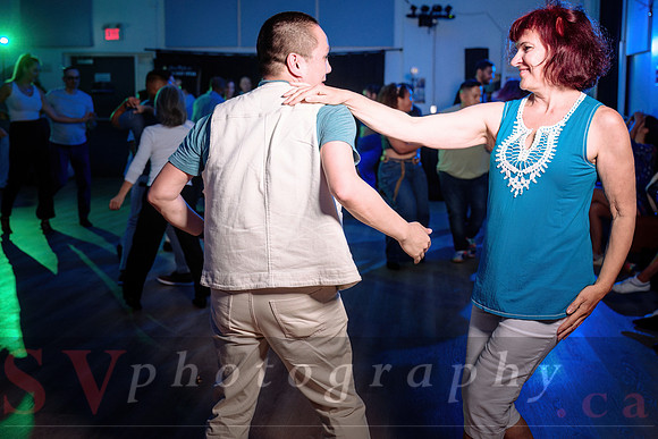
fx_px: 772
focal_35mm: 42
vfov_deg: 31.7
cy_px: 182
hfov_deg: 46.2
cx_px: 329
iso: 800
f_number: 3.2
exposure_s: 1/125
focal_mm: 36
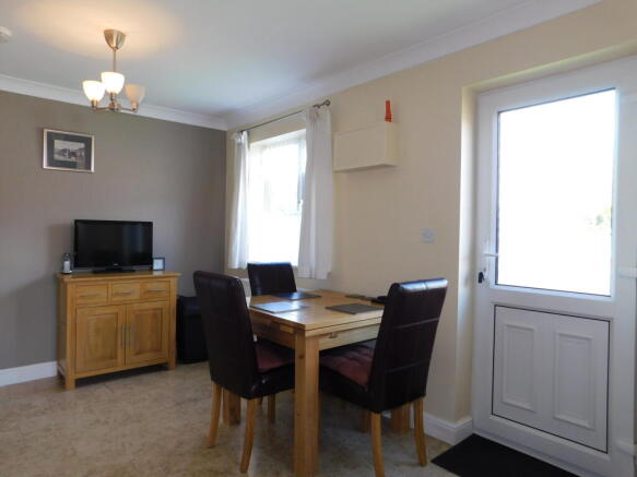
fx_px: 423
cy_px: 238
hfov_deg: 73.9
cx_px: 318
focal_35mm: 23
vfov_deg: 58.9
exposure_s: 1/50
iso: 125
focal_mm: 4
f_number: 3
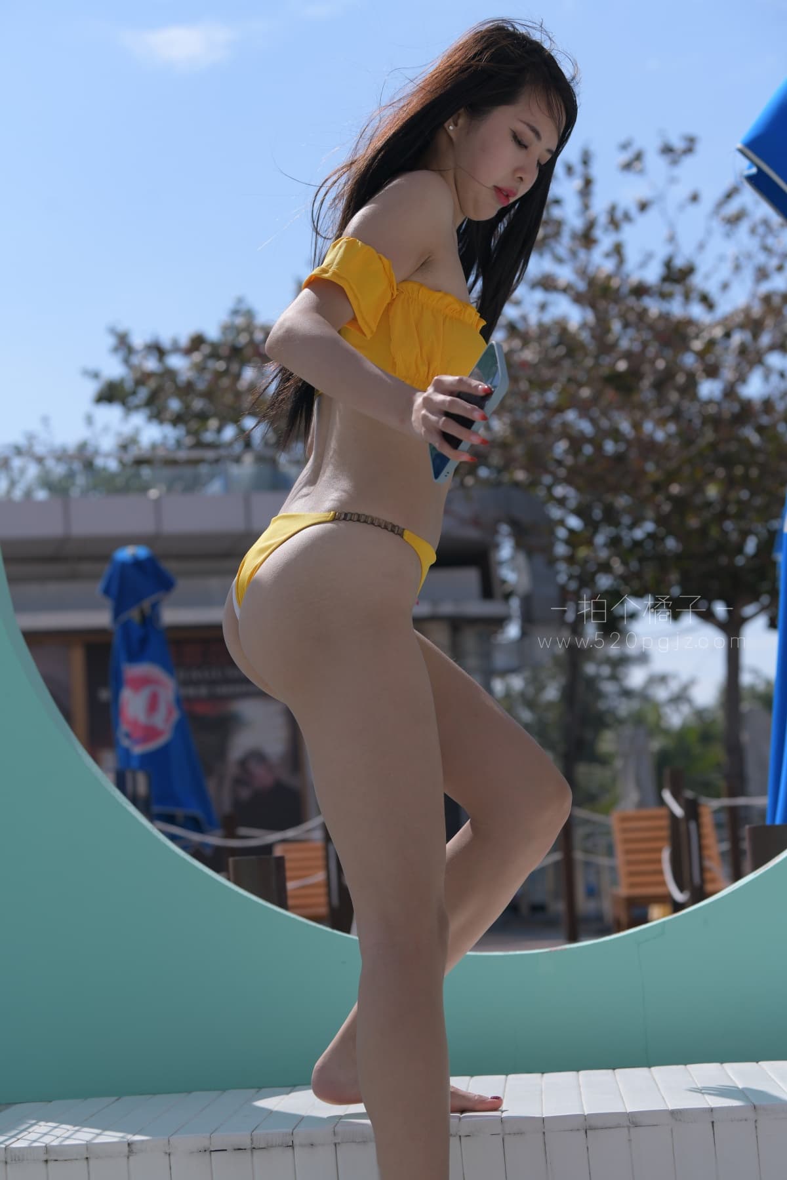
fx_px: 2295
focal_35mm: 70
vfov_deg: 28.8
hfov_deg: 19.5
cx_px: 394
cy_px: 590
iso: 125
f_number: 5
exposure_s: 1/1600
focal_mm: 70
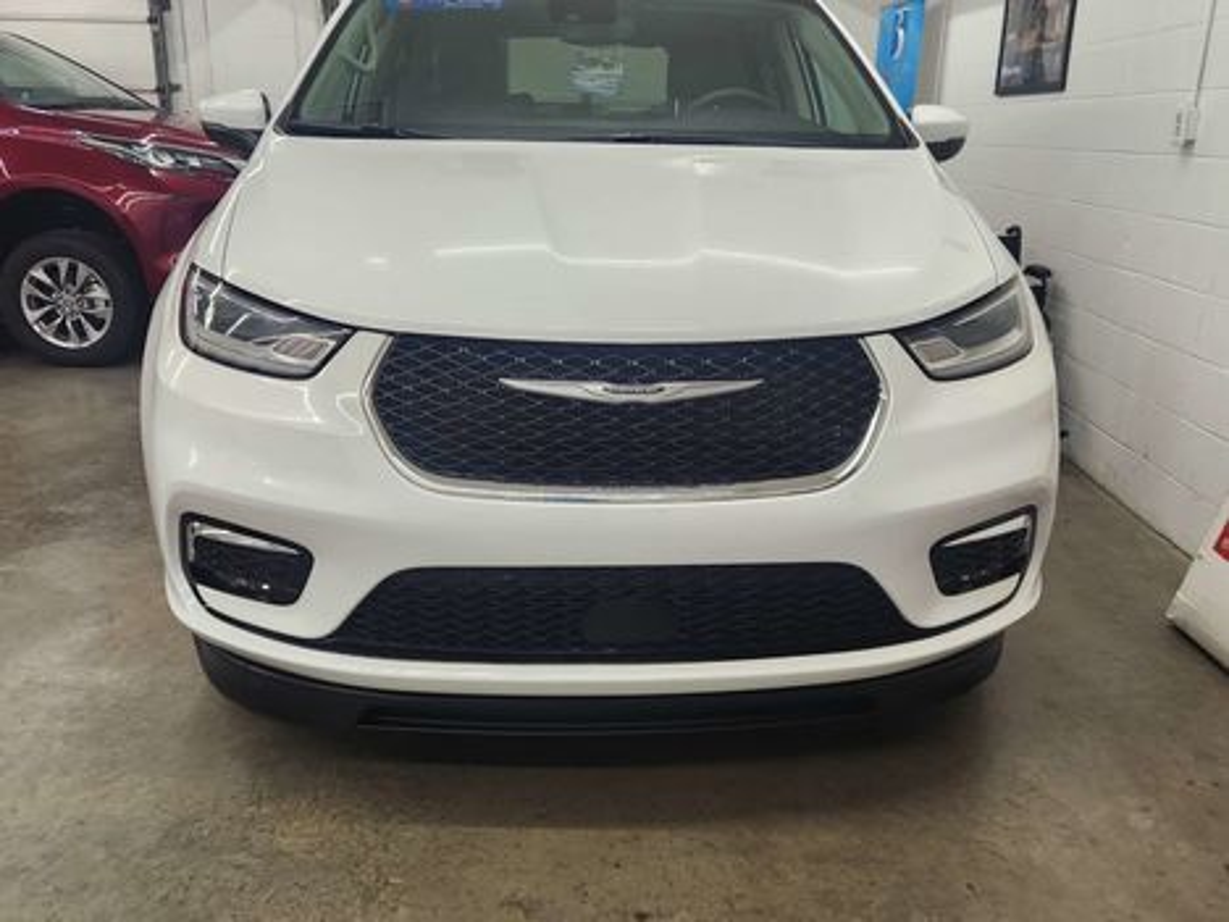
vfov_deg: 58.9
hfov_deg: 73.9
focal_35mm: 23
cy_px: 461
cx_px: 614
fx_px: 817
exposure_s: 1/120
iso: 125
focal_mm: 5.4
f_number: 1.8
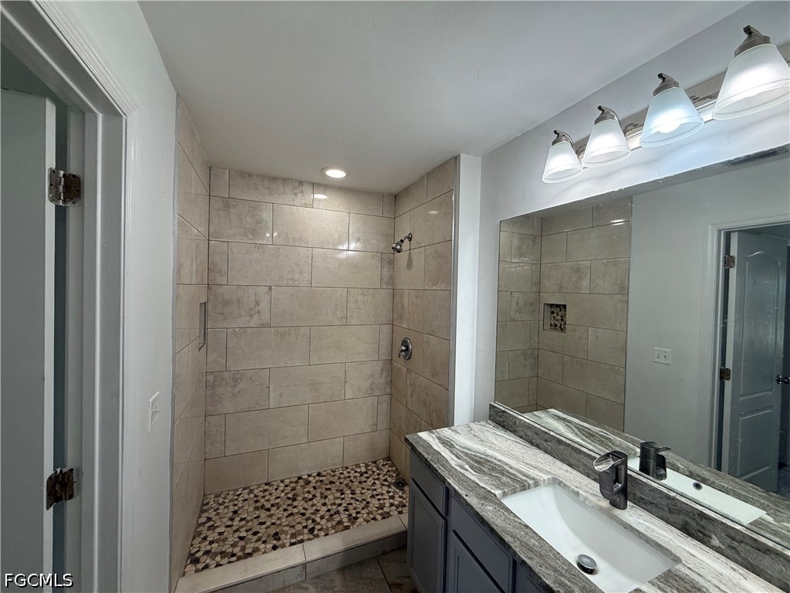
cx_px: 395
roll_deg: -2.2
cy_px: 296
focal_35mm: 14
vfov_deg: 85.7
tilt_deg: -1.7
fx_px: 320
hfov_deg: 102.1
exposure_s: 1/120
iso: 160
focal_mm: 2.22
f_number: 2.2
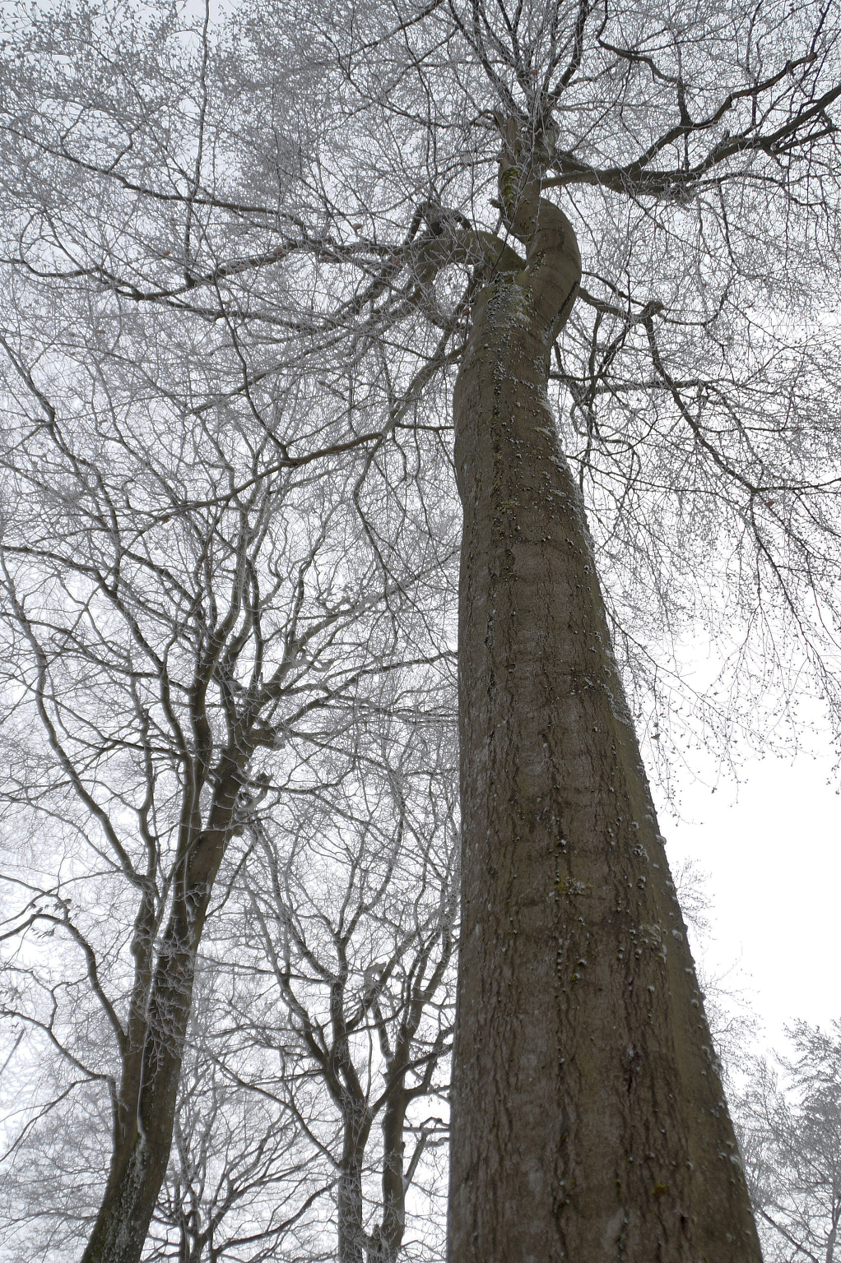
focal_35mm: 36
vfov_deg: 53.0
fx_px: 1263
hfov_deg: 36.7
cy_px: 720
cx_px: 348
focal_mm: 18
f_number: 3.5
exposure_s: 1/125
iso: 100
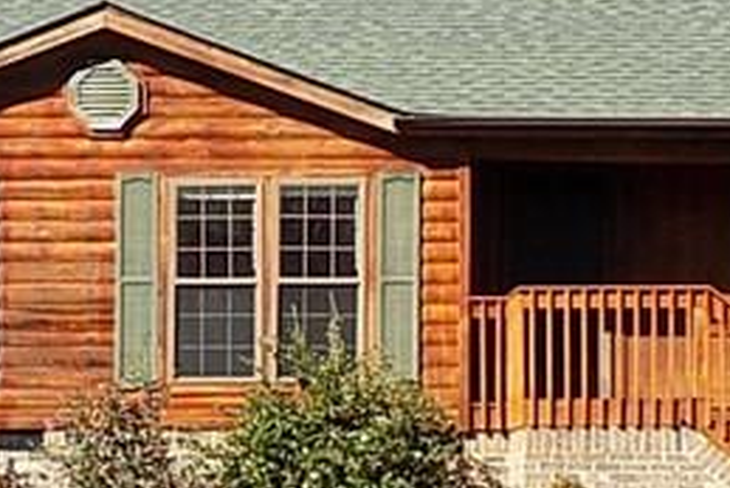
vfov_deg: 9.0
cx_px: 121
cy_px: 420
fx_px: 3084
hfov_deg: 13.4
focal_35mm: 152
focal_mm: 6.6
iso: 80
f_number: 3.5
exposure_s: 1/500
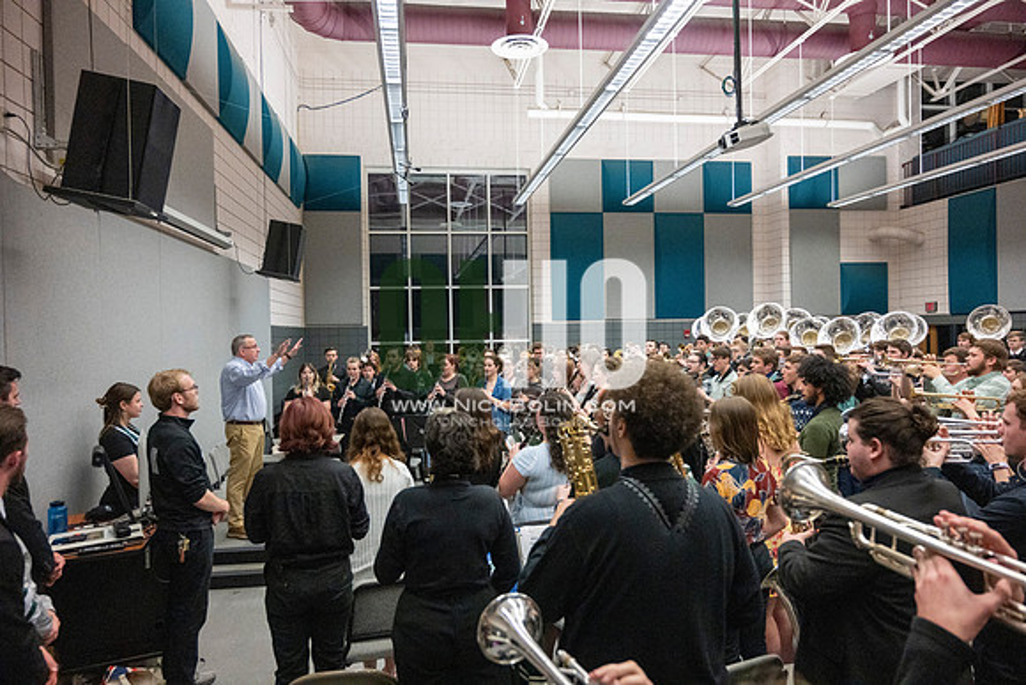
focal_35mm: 24
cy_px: 342
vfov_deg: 53.2
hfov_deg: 73.7
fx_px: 684
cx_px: 513
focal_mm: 24
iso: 10000
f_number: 4
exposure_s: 1/500
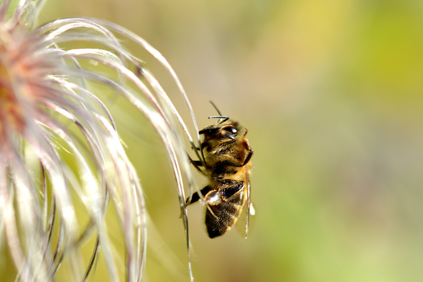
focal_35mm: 141
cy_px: 135
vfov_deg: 9.7
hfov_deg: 14.6
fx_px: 1650
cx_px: 222
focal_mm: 85
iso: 100
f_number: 8
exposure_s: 1/200
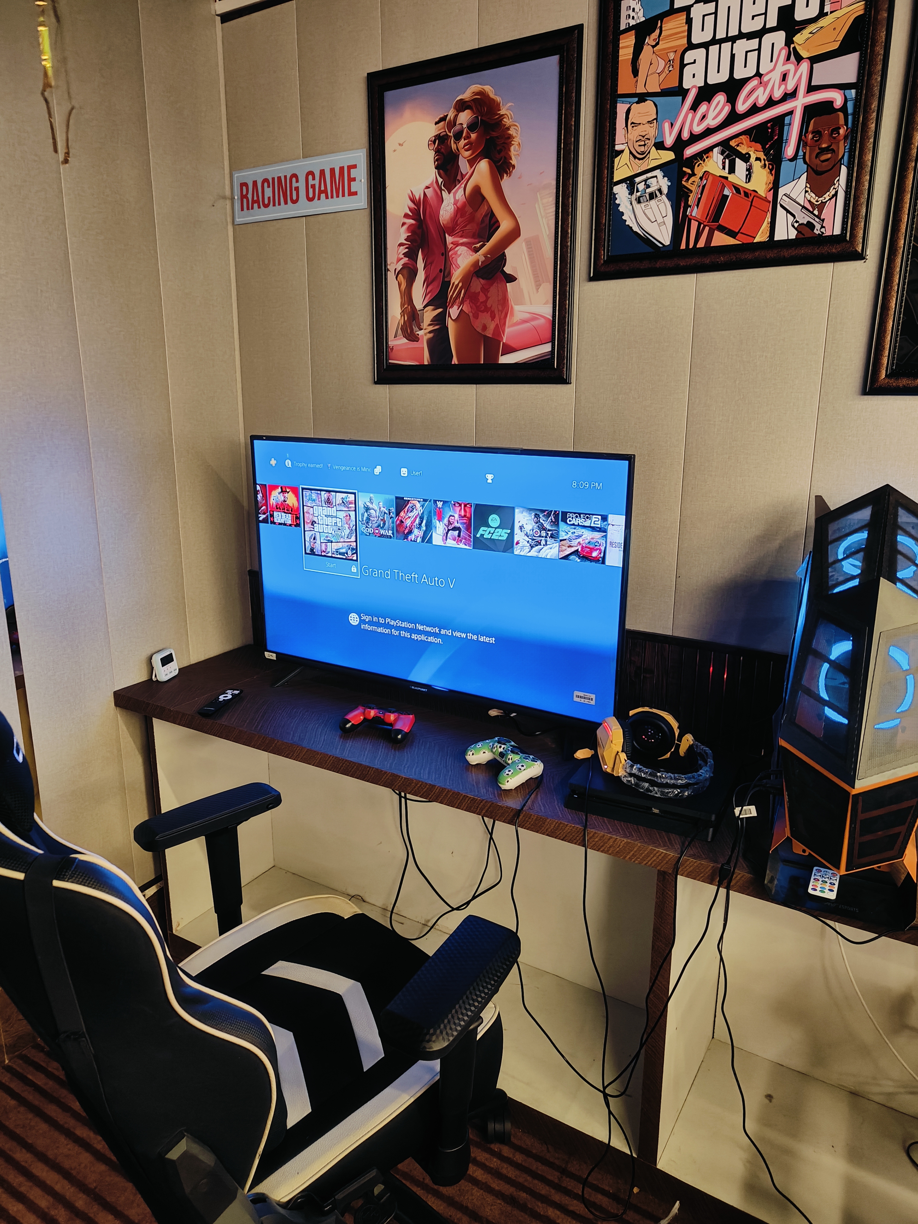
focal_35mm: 24
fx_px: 849
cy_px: 612
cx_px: 459
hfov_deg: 56.8
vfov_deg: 71.6
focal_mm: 5.59
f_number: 1.8
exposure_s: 1/25
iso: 640
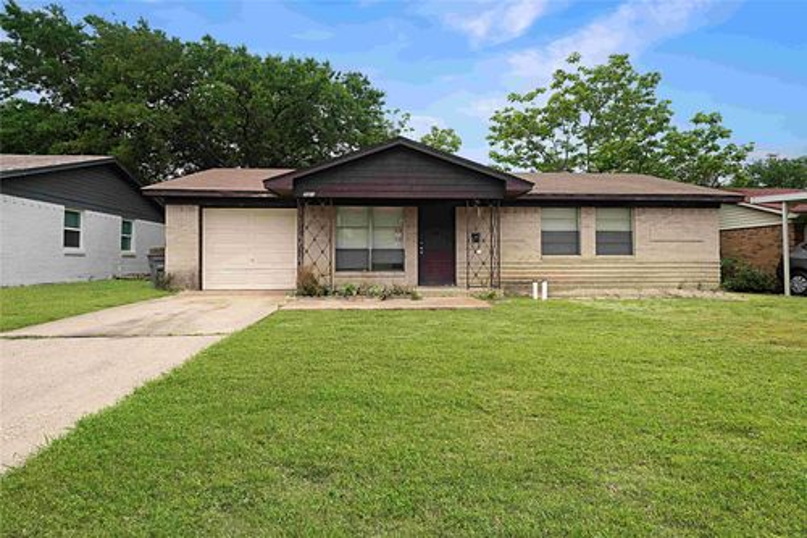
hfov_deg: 86.9
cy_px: 269
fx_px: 426
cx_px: 404
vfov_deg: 64.5
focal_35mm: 19
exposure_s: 1/320
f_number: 9
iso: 500
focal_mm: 19
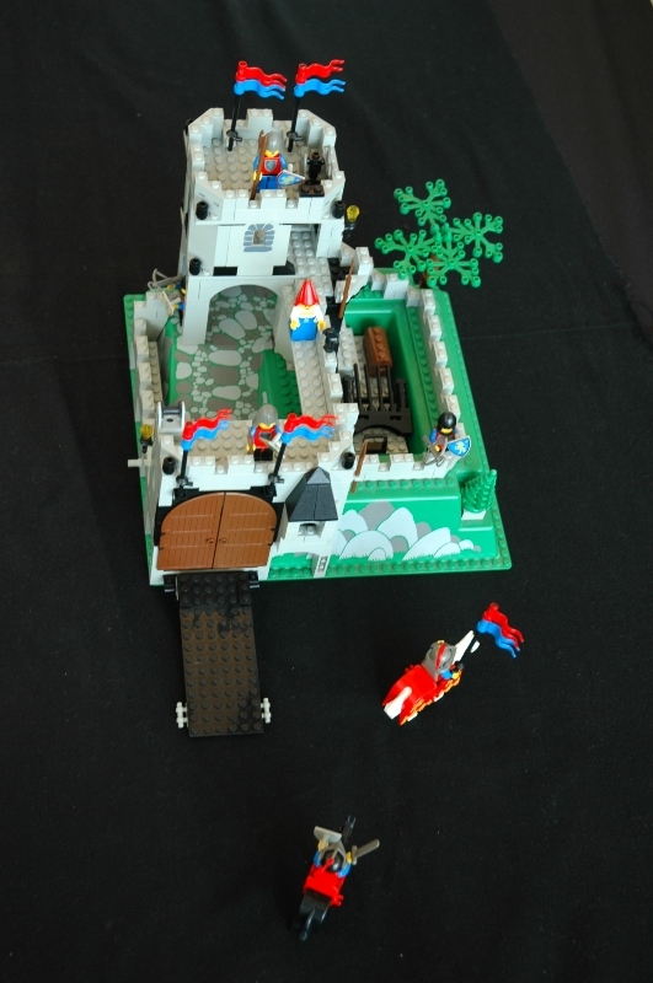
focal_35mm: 60
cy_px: 492
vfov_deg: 33.4
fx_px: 1637
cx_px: 326
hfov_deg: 22.6
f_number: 4.5
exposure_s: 1/6
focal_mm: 40
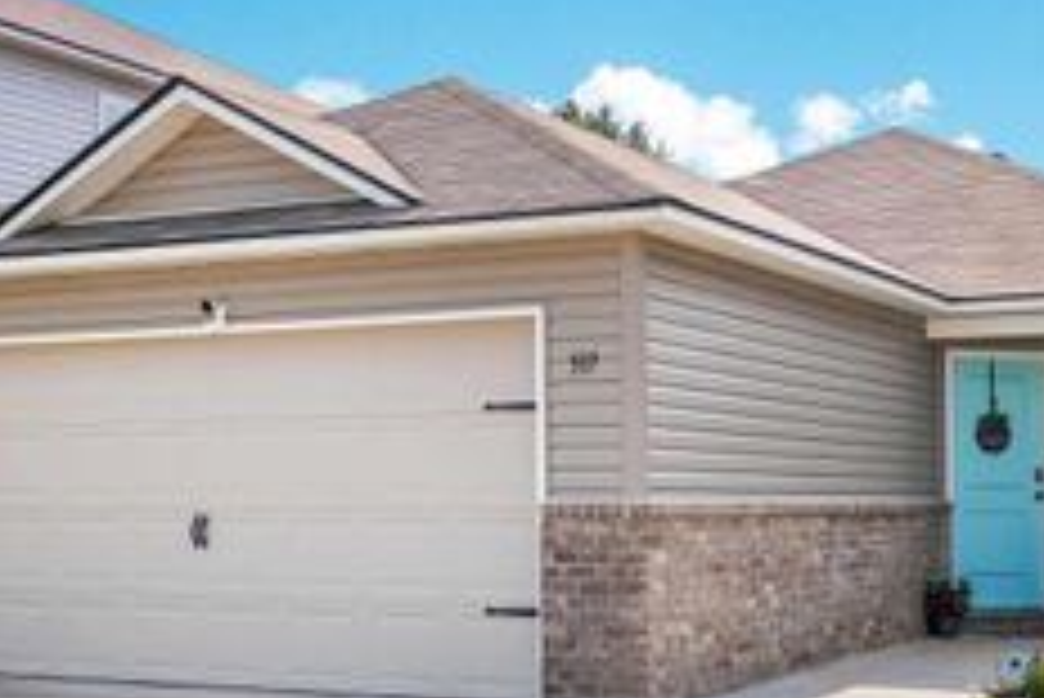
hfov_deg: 35.5
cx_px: 612
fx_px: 1625
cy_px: 511
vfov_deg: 24.0
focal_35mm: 56
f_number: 7.1
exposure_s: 1/800
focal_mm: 17.4
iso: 640
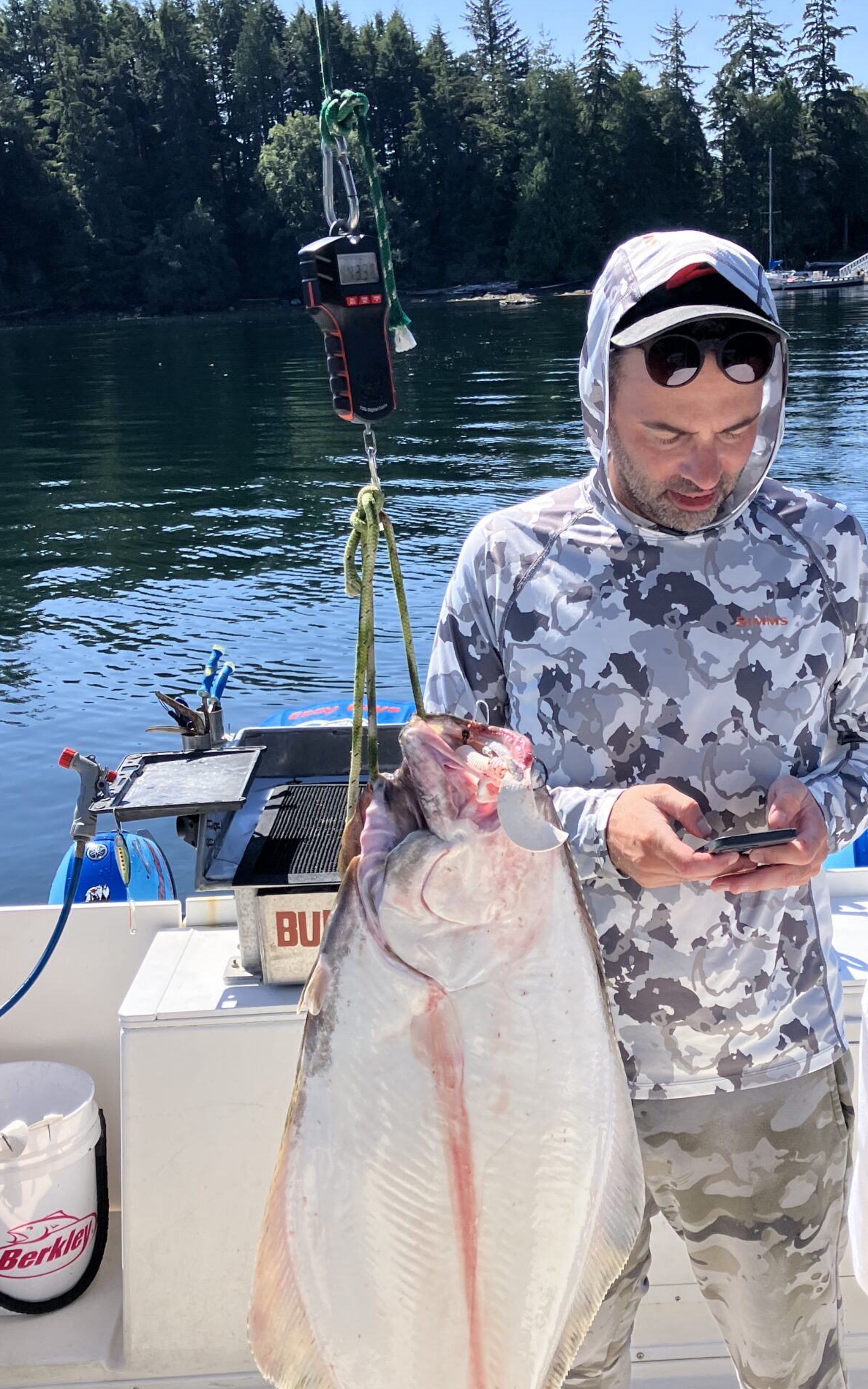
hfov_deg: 31.8
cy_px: 822
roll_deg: +3.3
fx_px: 1514
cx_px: 566
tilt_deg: -16.9
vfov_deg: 49.0
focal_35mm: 40
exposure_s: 1/1350
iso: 32
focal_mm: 3.99
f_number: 1.8
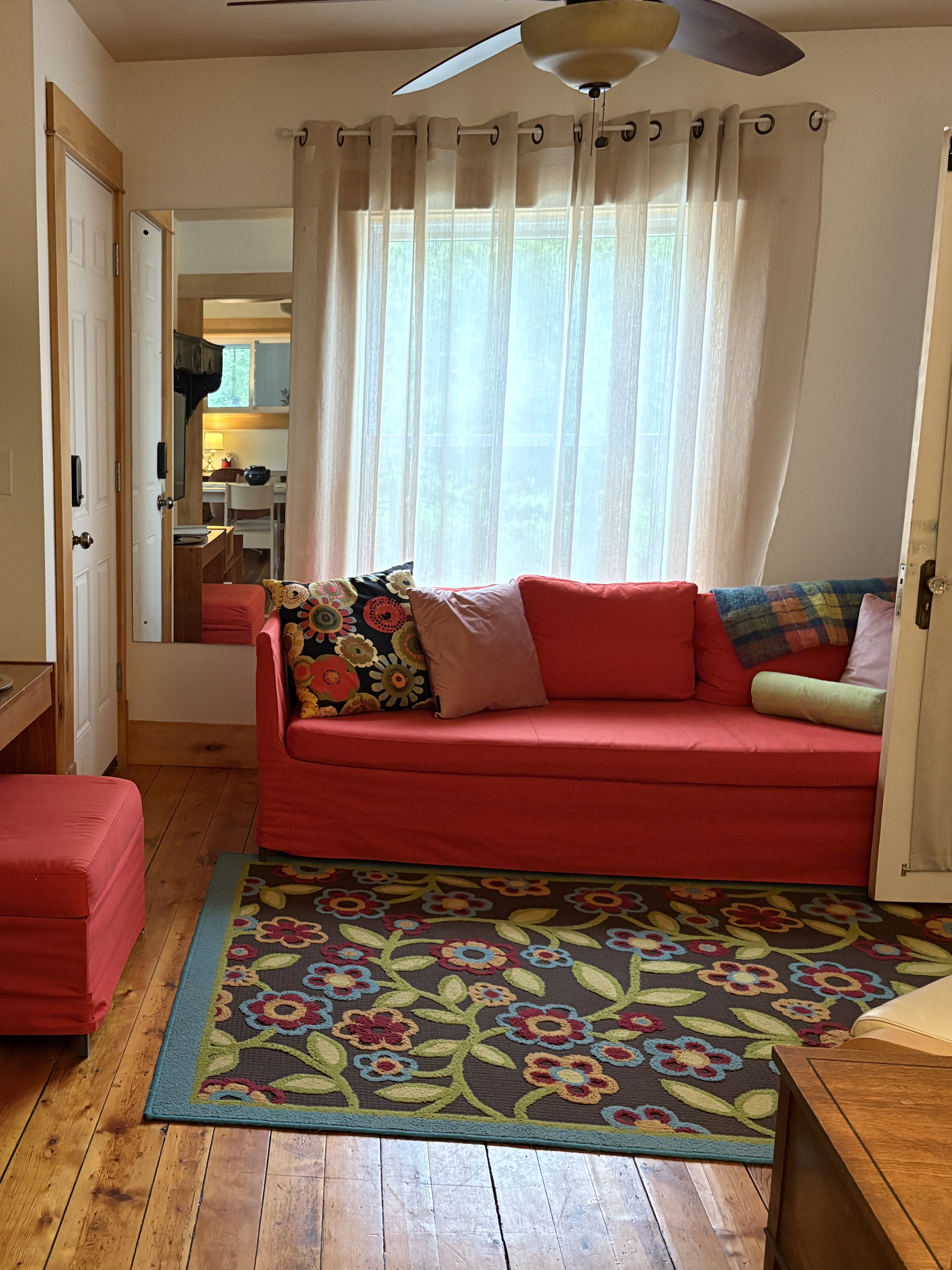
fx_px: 1283
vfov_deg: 52.6
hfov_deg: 39.0
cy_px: 638
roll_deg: +0.5
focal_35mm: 35
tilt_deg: -10.1
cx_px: 180
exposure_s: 1/44
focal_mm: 5.96
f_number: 1.6
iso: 500
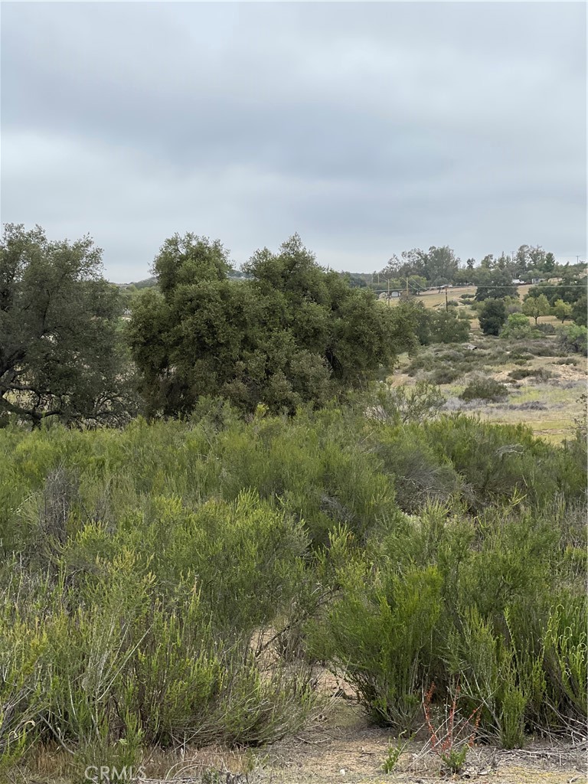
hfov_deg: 22.9
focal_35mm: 64
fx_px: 1450
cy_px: 392
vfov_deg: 30.3
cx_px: 294
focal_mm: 7.5
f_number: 2.2
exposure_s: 1/889
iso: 20
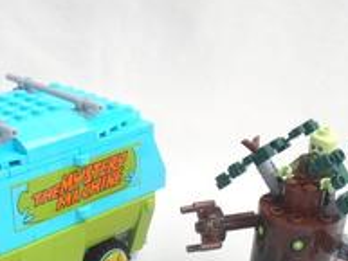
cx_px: 121
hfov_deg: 28.0
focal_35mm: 69
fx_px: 694
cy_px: 232
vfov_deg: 20.9
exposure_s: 1/20
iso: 125
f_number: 3.9
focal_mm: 6.61
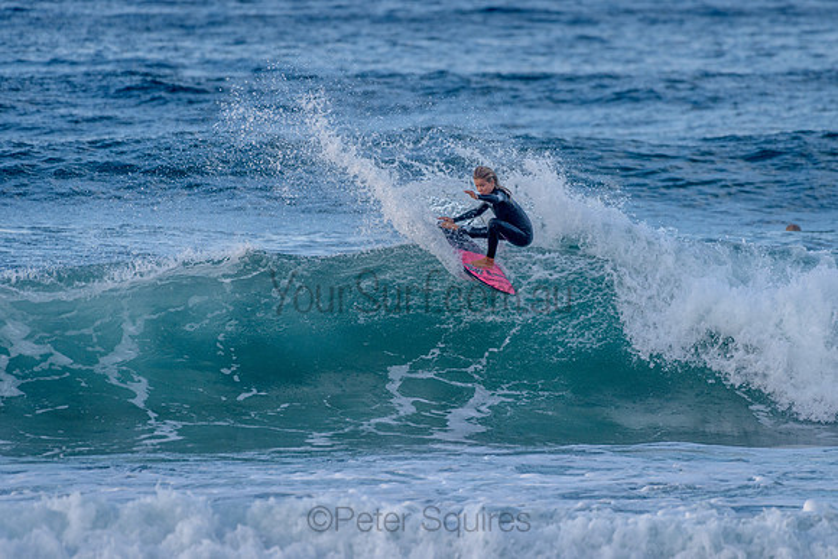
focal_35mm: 613
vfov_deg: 2.2
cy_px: 248
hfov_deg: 3.4
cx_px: 455
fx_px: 14271
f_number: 5.6
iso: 280
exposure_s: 1/1250
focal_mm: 500
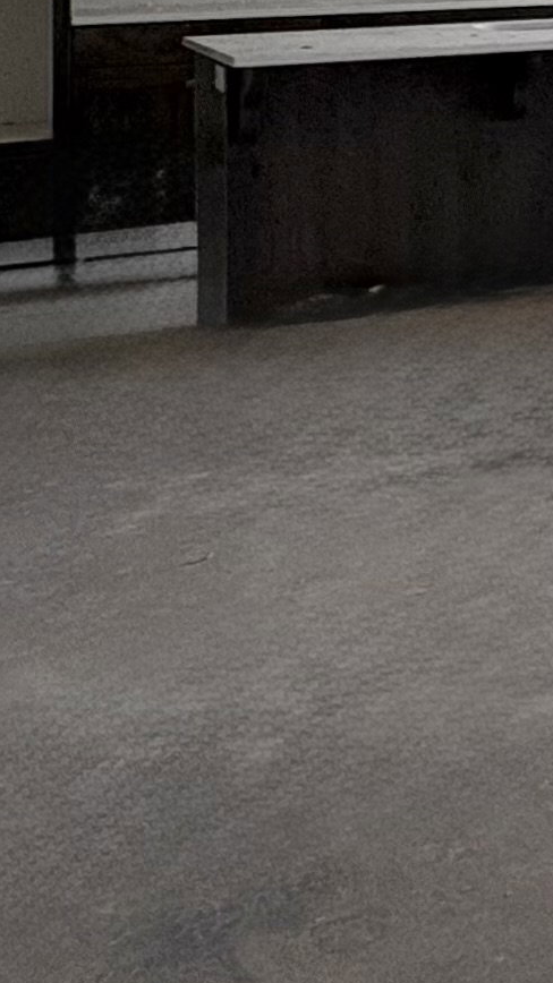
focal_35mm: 69
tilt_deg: +0.4
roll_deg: +0.7
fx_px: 1799
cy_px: -124
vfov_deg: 27.7
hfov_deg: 12.5
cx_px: 1426
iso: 64
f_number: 2.2
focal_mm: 2.22
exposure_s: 1/537
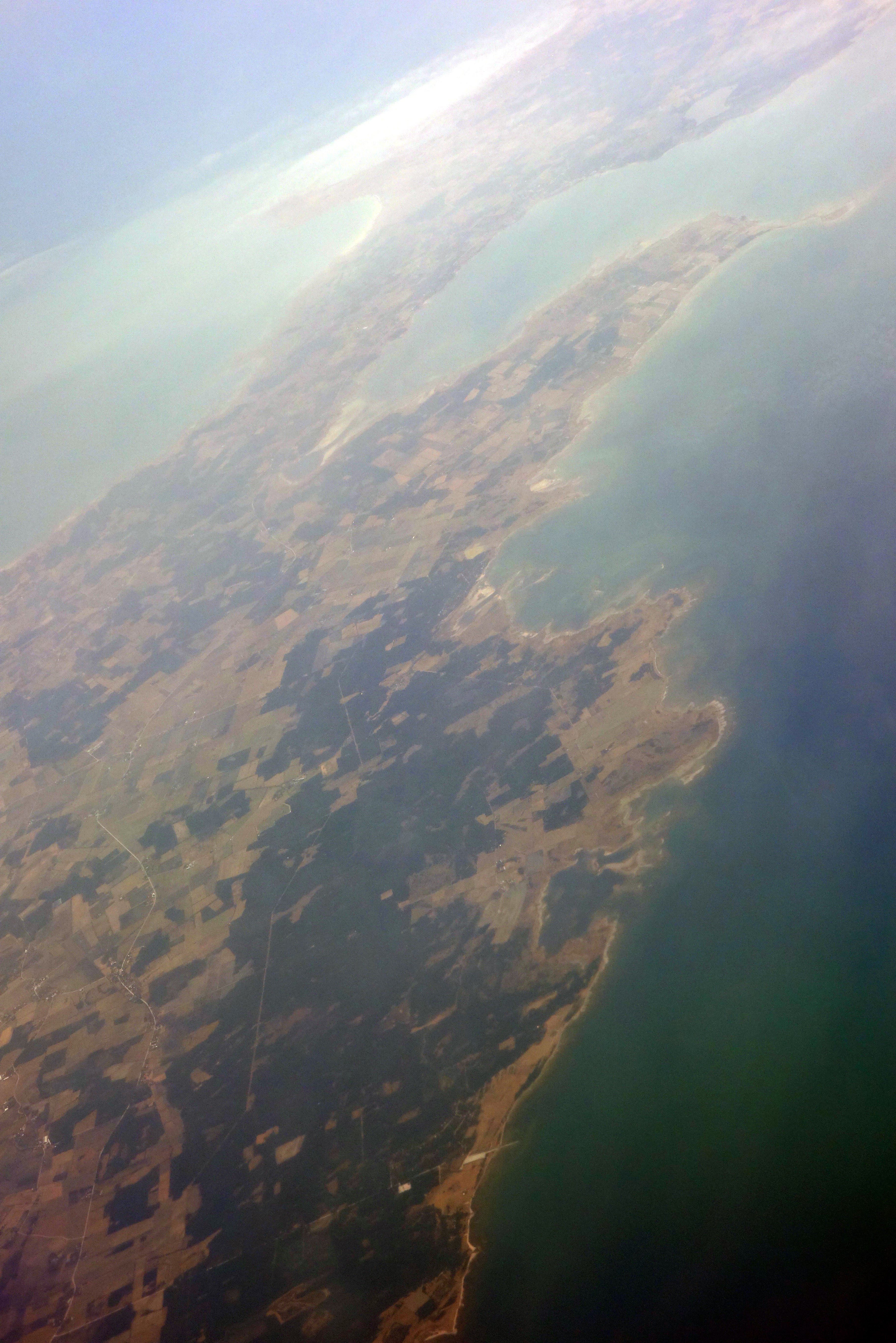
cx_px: 448
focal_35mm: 67
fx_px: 2501
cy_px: 672
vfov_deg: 30.1
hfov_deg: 20.3
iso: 125
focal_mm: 25.02
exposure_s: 1/800
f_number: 7.1
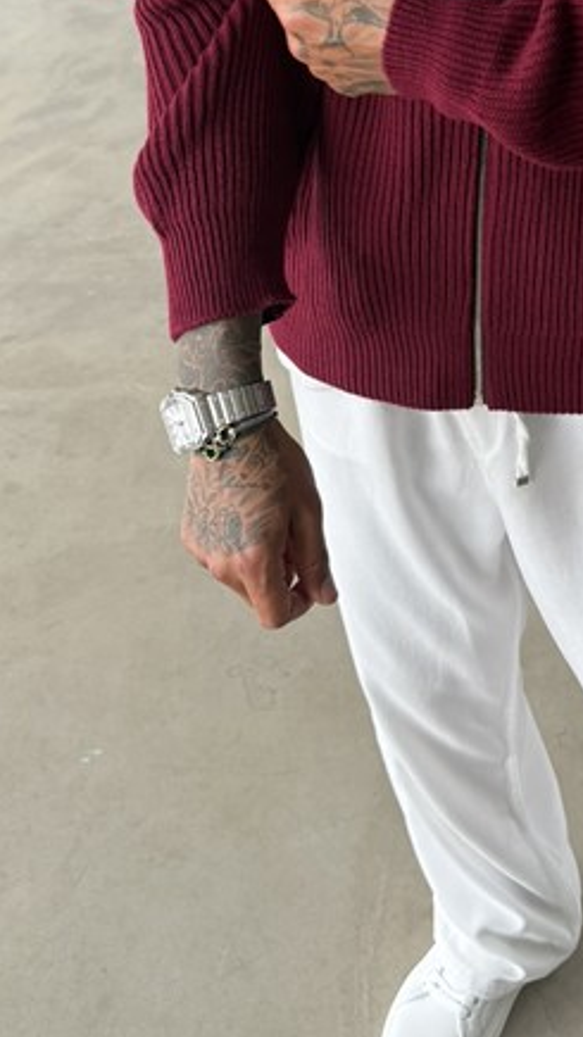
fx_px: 1320
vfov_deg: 41.0
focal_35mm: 48
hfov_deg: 24.4
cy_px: 202
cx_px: 478
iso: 160
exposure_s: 1/70
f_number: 1.78
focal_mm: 6.76
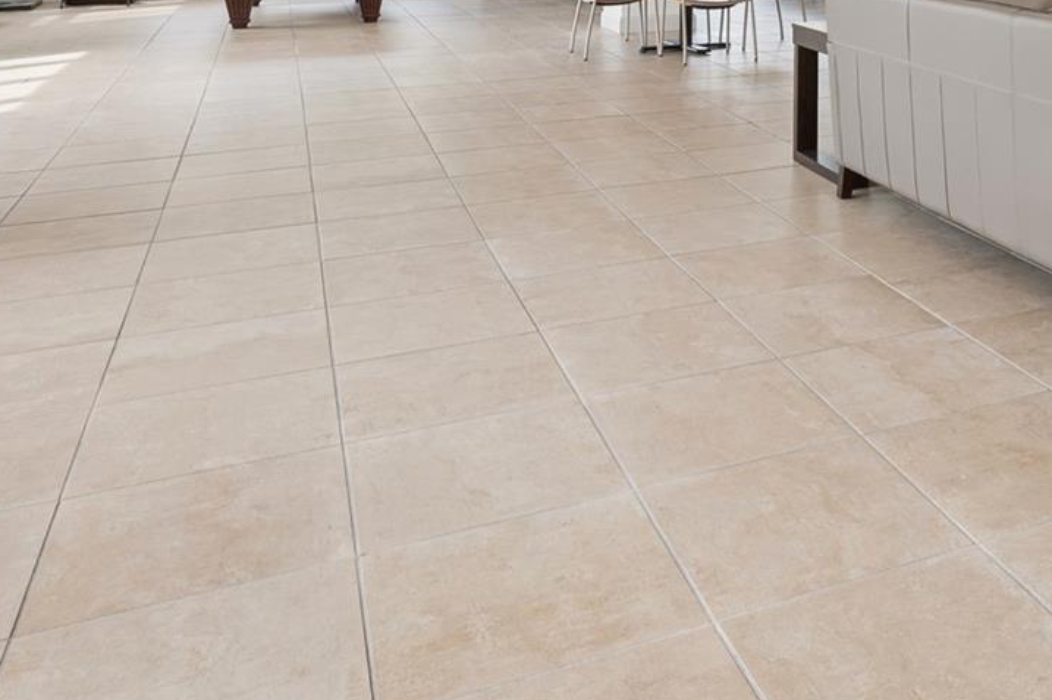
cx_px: 946
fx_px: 1168
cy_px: -65
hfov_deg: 44.2
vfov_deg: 30.0
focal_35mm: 40
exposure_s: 1/20
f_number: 11
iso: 200
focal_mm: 14
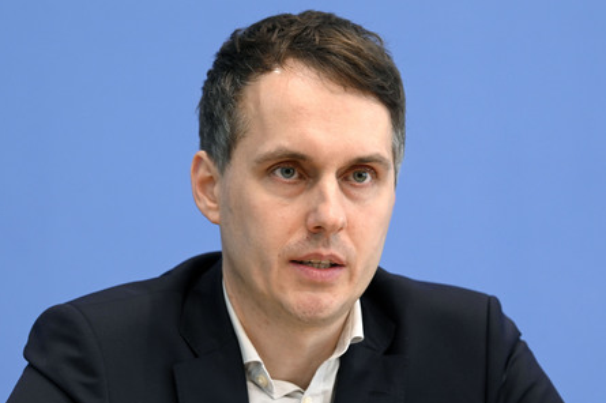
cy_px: 203
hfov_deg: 14.0
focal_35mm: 147
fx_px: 2473
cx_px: 302
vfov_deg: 9.3
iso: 3200
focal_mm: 145
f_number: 5.6
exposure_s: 1/400
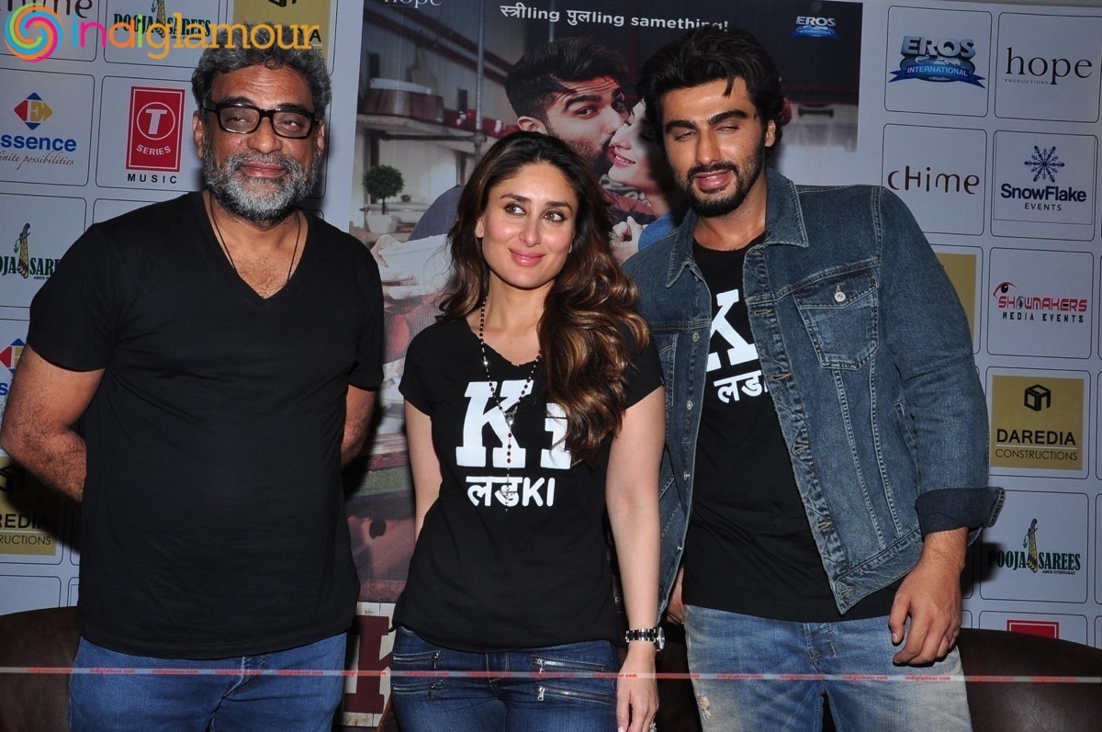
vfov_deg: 39.9
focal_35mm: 33
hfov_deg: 57.3
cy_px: 366
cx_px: 551
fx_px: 1009
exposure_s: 1/125
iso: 400
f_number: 13
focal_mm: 22
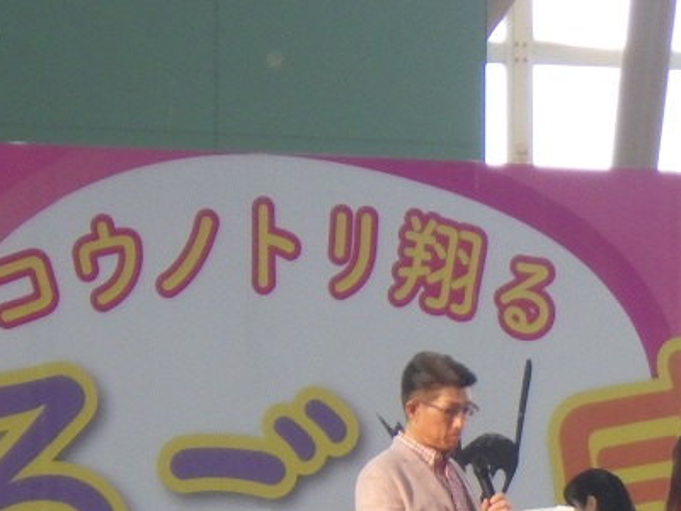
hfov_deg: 6.0
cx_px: 553
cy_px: 491
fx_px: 6512
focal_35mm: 331
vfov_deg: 4.5
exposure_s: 1/100
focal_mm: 20.6
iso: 320
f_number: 5.2
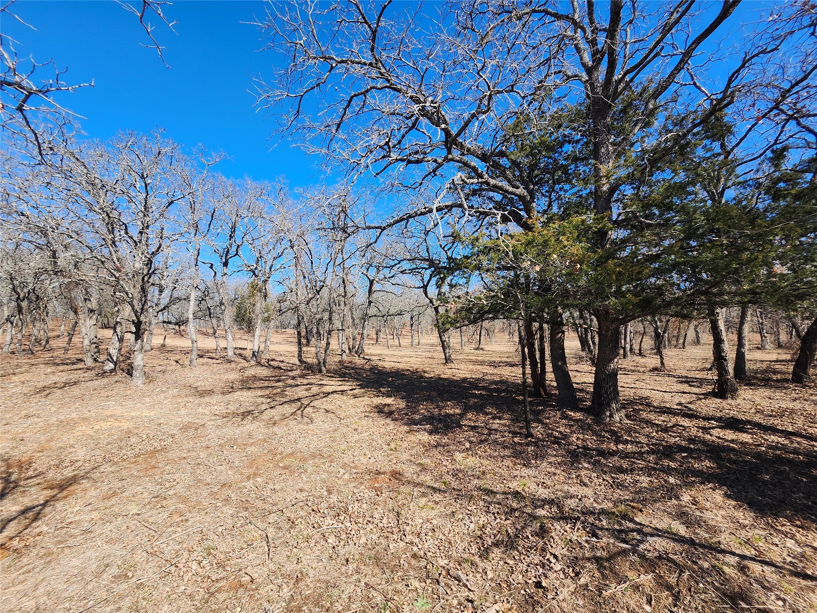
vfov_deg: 89.9
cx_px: 408
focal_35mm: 13
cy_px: 306
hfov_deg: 106.2
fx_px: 307
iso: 40
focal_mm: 1.74
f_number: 2.2
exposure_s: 1/767
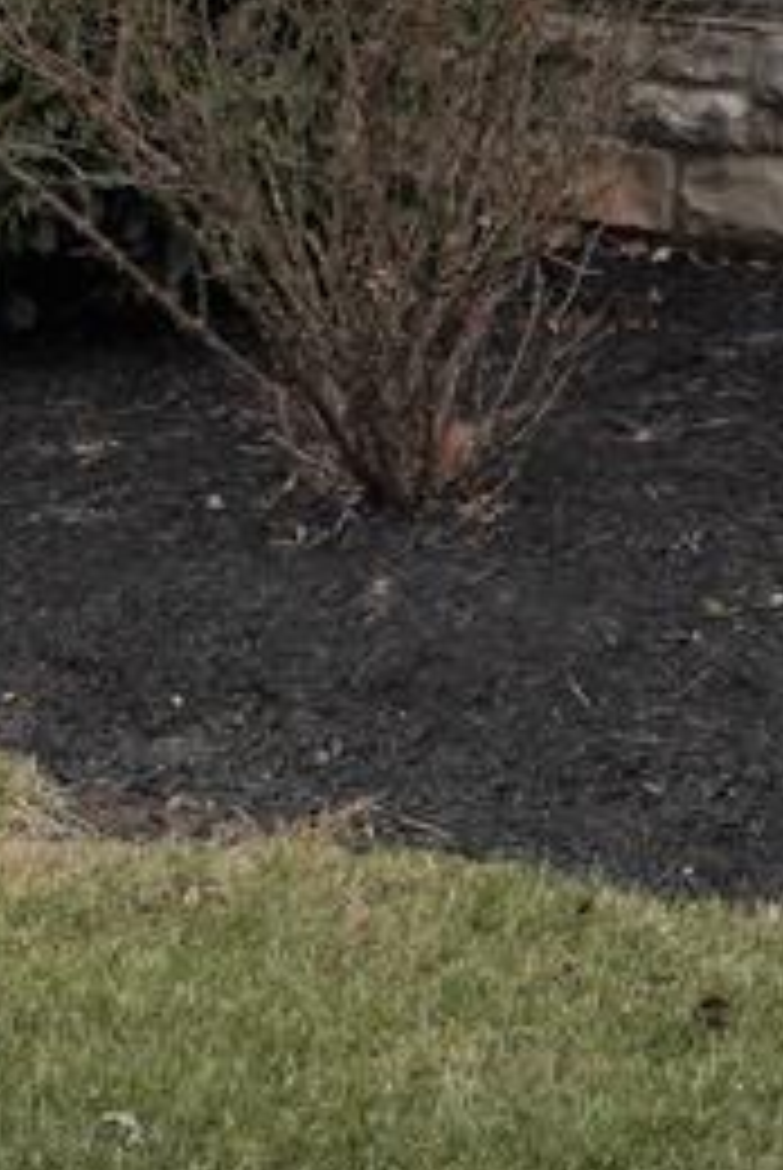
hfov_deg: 10.6
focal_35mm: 118
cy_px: -1708
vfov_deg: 12.9
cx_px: 1593
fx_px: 3839
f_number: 4.5
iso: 100
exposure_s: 1/80
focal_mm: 10
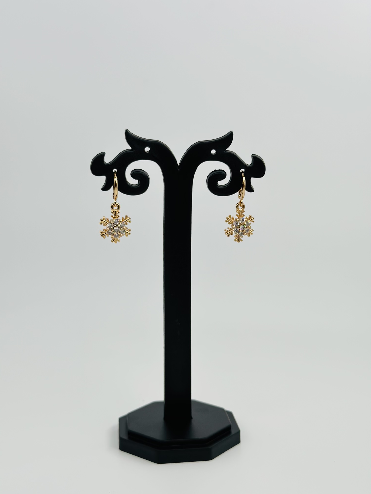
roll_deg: -0.8
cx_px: 186
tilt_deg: -9.1
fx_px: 686
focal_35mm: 48
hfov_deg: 30.3
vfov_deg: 39.7
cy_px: 247
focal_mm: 6.86
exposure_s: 1/1475
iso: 80
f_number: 1.78
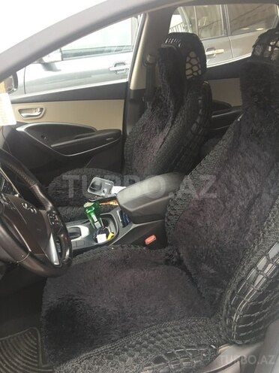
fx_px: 312
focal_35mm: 29
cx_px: 140
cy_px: 186
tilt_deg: -26.9
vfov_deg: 61.7
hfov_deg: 48.2
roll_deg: +1.3
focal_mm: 4.15
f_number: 2.2
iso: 80
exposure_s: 1/33
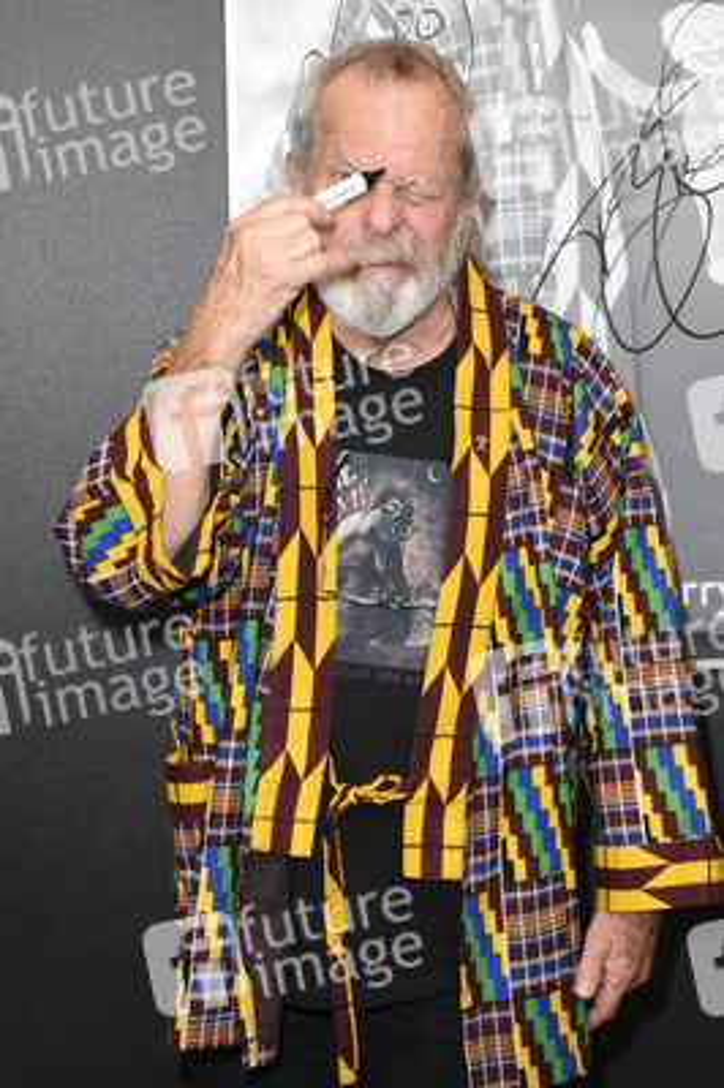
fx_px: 2040
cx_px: 362
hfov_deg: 20.1
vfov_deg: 29.9
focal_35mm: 68
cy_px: 544
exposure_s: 1/160
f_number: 6.3
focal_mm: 45
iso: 1250
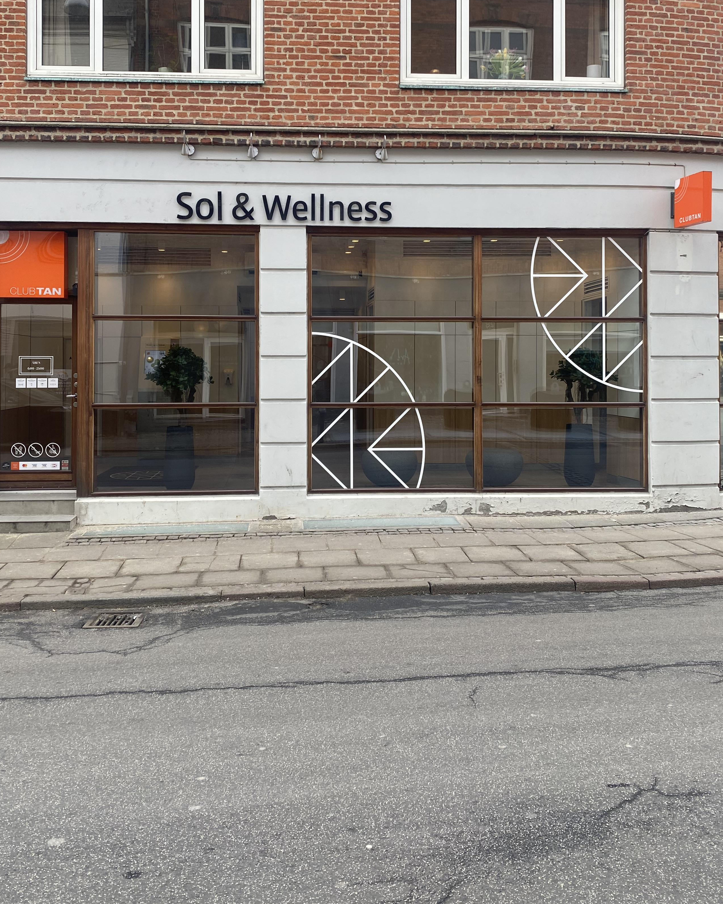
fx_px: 856
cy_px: 365
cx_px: 347
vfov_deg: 55.3
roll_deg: -0.6
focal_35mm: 32
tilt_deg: +1.5
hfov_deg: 45.8
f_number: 1.8
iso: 32
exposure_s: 1/187
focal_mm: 4.25
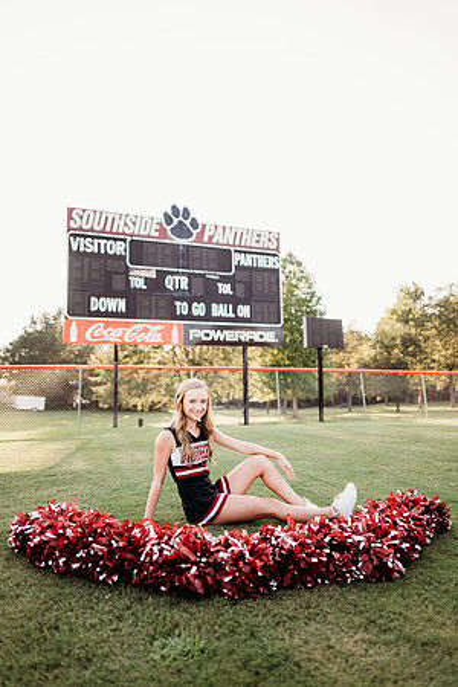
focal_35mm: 24
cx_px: 229
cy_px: 344
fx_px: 458
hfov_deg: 53.1
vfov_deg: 73.7
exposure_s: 1/500
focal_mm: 24
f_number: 2
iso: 125
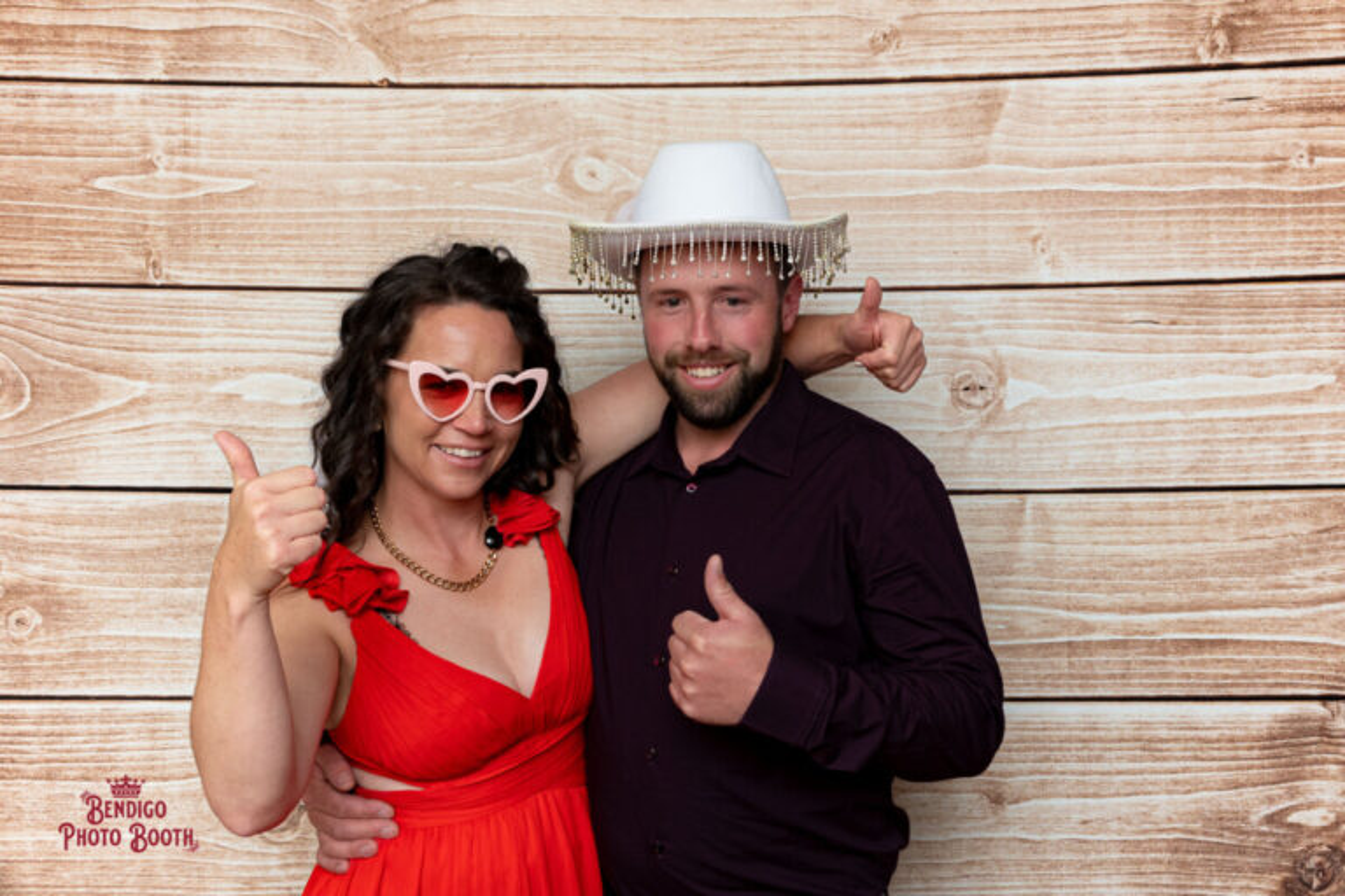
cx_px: 672
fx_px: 1345
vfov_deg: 36.9
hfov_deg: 53.1
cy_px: 448
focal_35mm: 36
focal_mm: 24
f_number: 6.3
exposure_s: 1/200
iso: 500
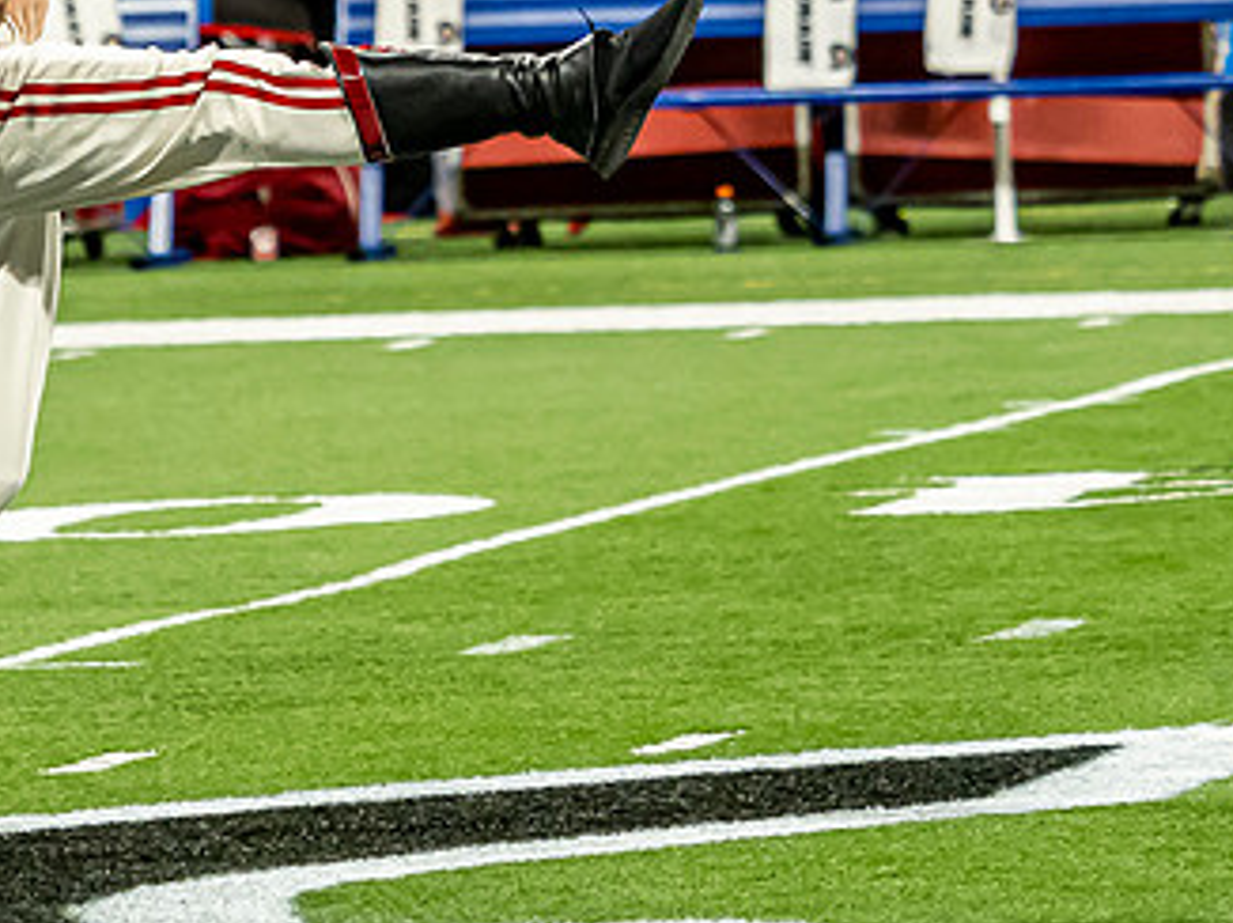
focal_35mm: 539
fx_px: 19185
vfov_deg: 2.8
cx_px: -120
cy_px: -182
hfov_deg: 3.7
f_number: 2.8
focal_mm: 95
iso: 2000
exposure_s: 1/1000
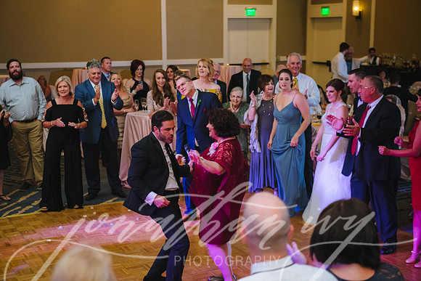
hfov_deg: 34.5
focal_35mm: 58
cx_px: 210
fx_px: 678
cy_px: 140
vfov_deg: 23.4
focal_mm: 58
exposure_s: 1/80
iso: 1250
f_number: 2.8
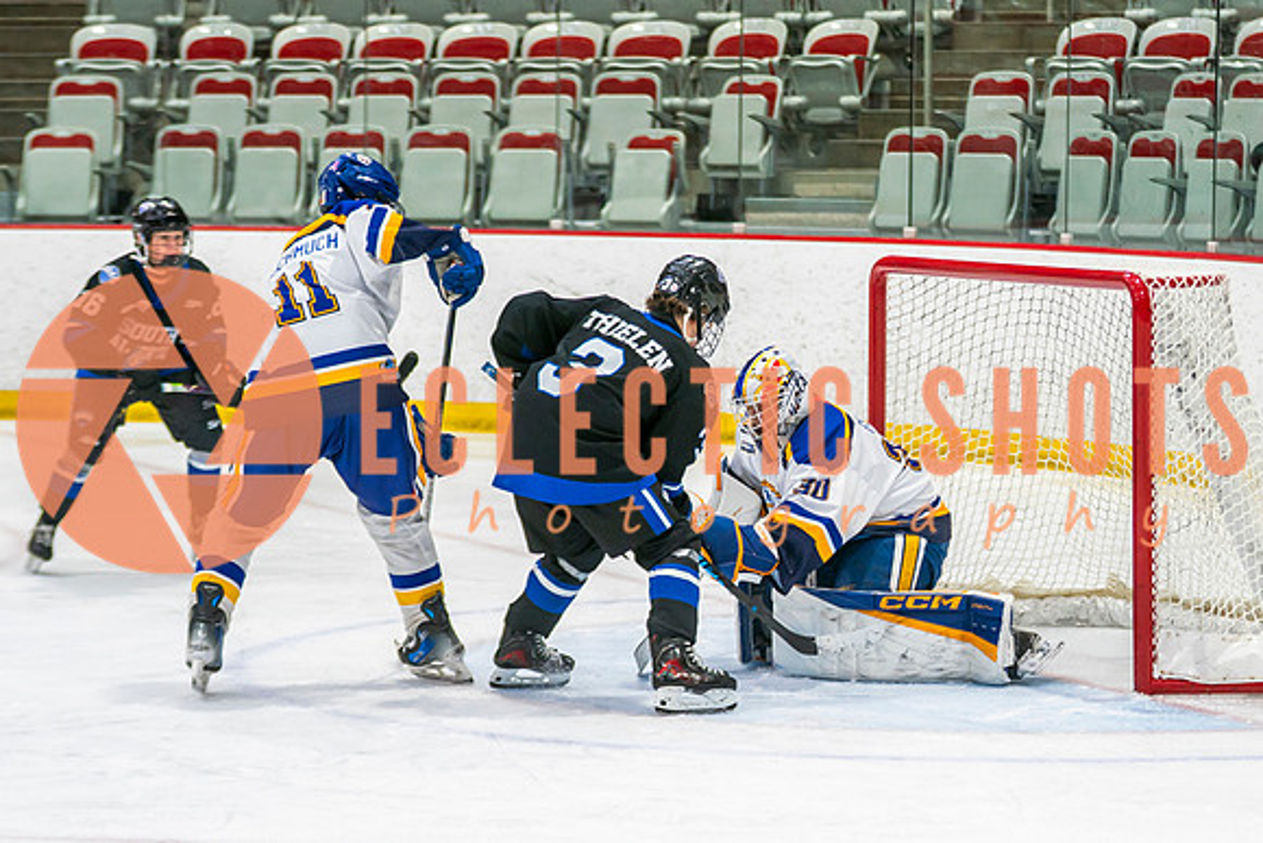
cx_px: 773
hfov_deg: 13.8
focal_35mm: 149
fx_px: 5211
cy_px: 523
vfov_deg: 9.2
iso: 640
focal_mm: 88
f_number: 2.8
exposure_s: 1/640
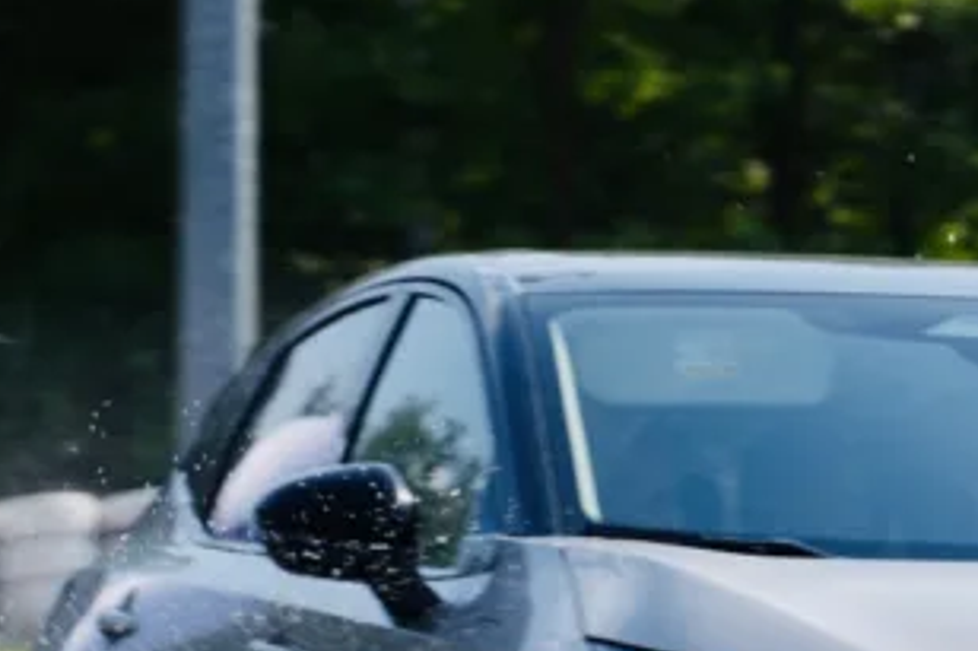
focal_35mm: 516
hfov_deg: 4.0
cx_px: 1016
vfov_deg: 2.7
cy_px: 838
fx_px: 14010
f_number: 5.6
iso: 50
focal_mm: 155
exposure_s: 1/250
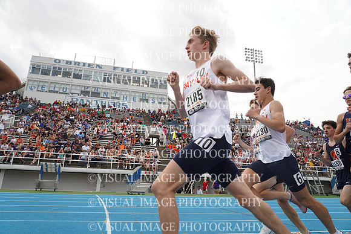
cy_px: 117
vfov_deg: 53.2
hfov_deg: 73.7
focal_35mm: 24
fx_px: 234
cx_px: 176
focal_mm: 24
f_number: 8
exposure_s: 1/1250
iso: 1000
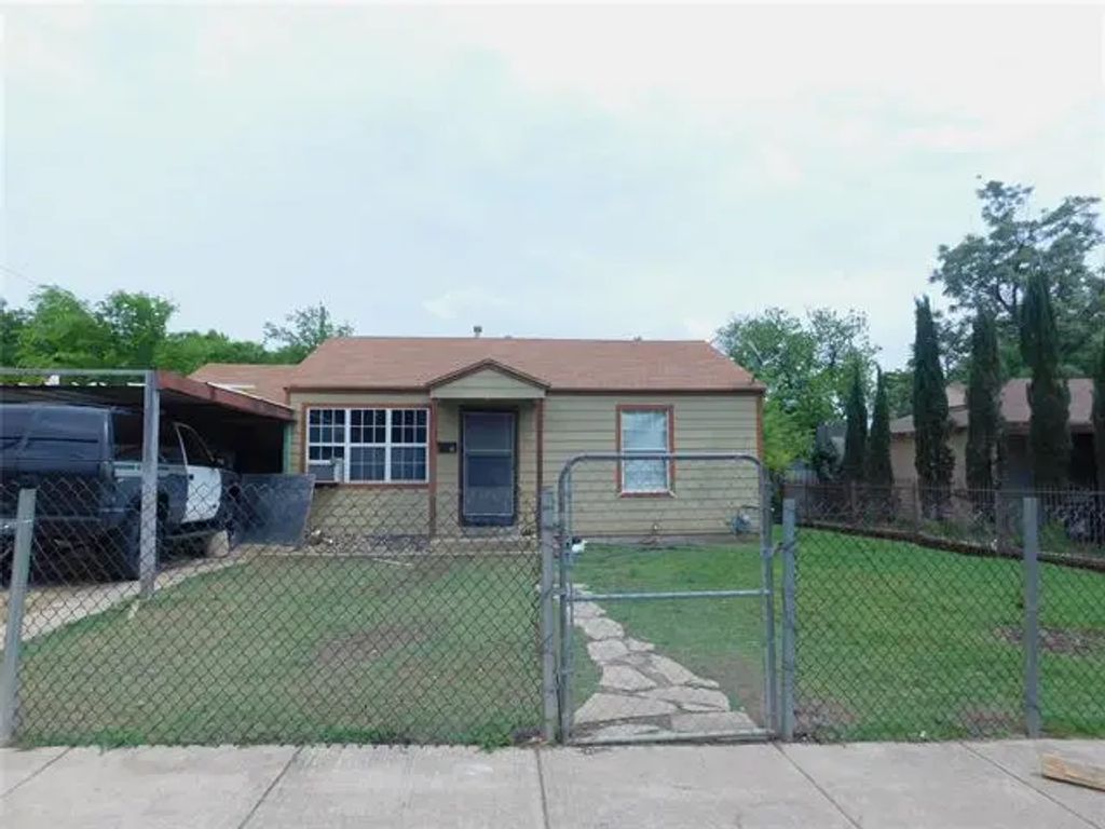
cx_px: 552
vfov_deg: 58.9
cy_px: 414
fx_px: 734
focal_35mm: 23
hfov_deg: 73.9
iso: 125
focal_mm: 4
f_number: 6
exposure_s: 1/400
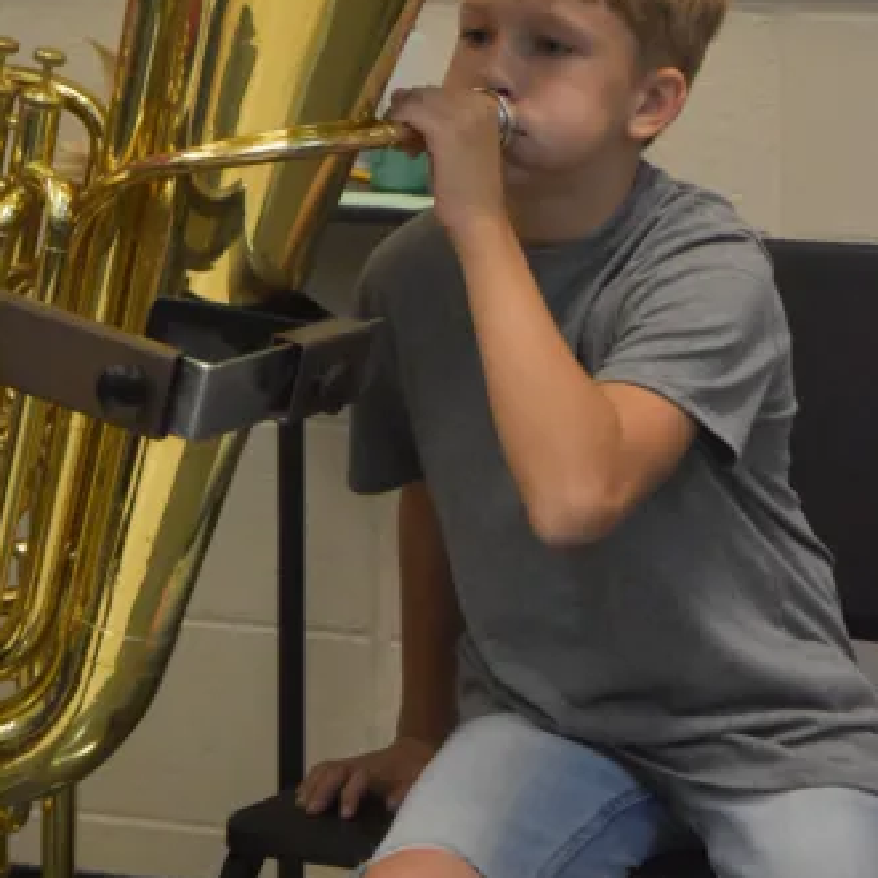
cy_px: 231
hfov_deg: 12.1
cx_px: 440
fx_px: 4151
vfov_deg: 12.0
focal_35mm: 145
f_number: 5.3
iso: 7200
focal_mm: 75
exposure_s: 1/250
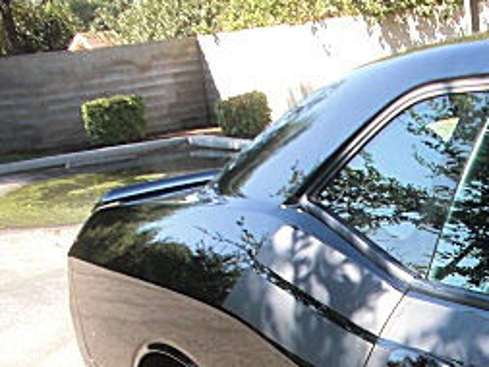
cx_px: 526
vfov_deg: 15.6
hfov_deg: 20.6
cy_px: 446
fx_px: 1286
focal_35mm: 91
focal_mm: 6.3
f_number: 2.8
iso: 50
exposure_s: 1/160
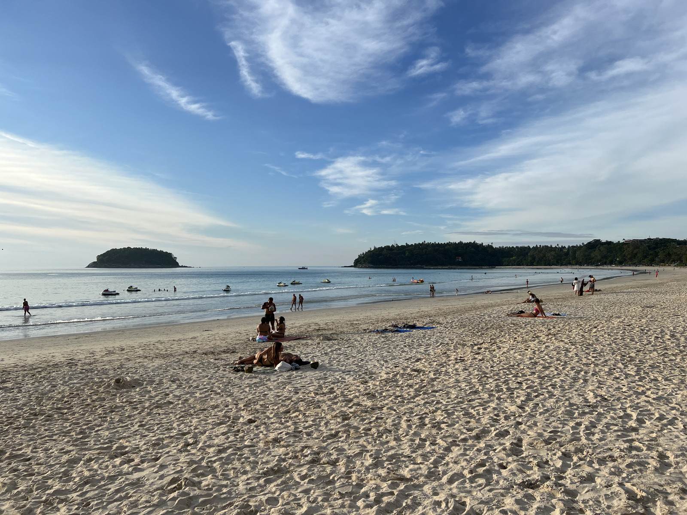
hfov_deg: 67.3
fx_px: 516
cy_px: 258
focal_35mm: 26
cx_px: 344
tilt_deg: +1.0
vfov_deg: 53.1
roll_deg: +0.0
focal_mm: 5.7
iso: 50
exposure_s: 1/5319
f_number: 1.5
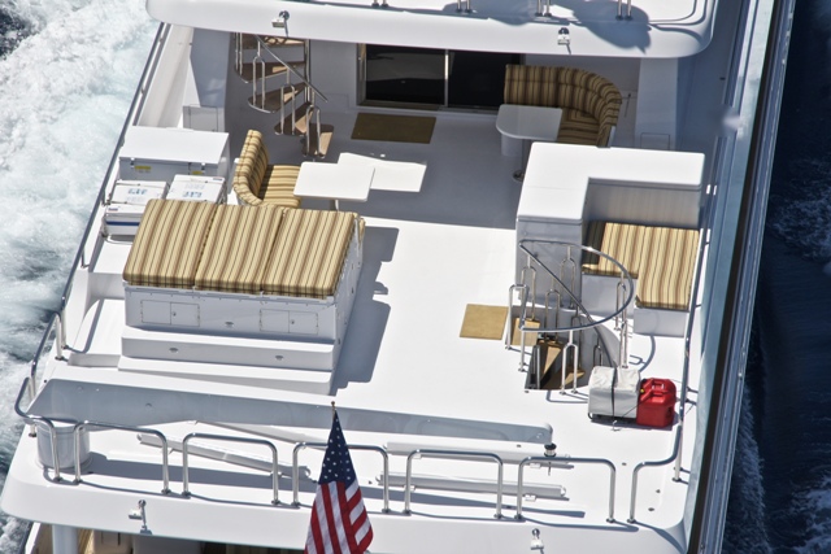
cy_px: 277
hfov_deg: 10.2
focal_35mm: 202
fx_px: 4675
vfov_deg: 6.8
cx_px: 416
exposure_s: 1/500
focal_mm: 135
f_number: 13
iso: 200
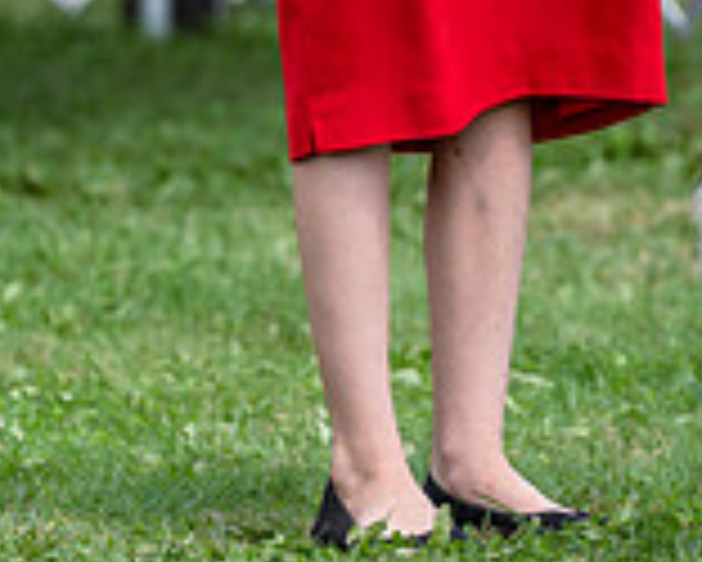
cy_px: -220
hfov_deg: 3.5
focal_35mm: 557
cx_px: 749
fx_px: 11580
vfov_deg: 2.8
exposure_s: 1/1000
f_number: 3.5
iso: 100
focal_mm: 137
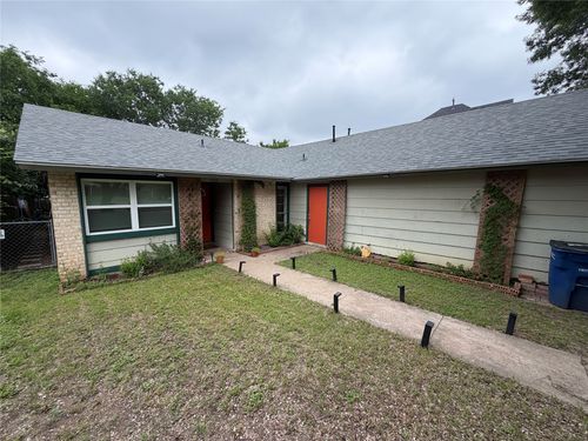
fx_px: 238
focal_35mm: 14
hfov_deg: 102.1
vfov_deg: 85.7
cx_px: 294
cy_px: 220
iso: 64
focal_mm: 2.22
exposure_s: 1/498
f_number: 2.2
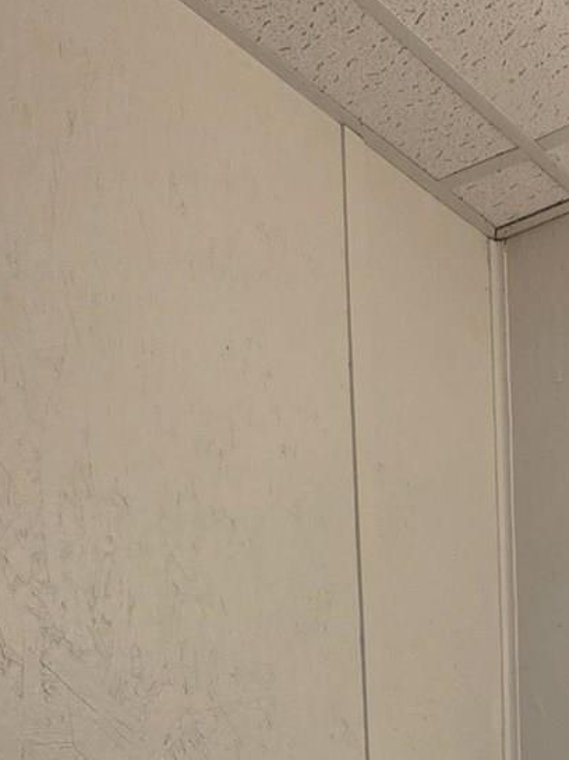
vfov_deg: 26.3
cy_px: 1118
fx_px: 1207
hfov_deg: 23.8
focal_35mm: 55
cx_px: 708
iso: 100
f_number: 1.9
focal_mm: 2.2
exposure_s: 1/120
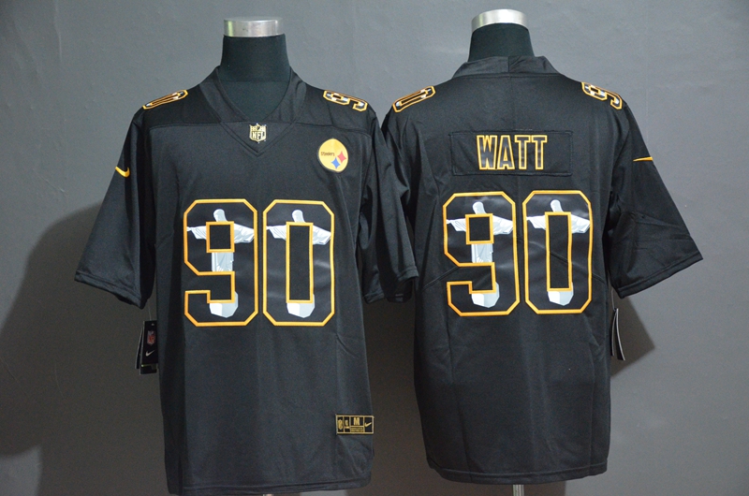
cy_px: 248
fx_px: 1620
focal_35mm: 78
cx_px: 374
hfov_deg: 26.0
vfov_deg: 17.4
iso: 4000
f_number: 4.8
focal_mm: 52
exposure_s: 1/10
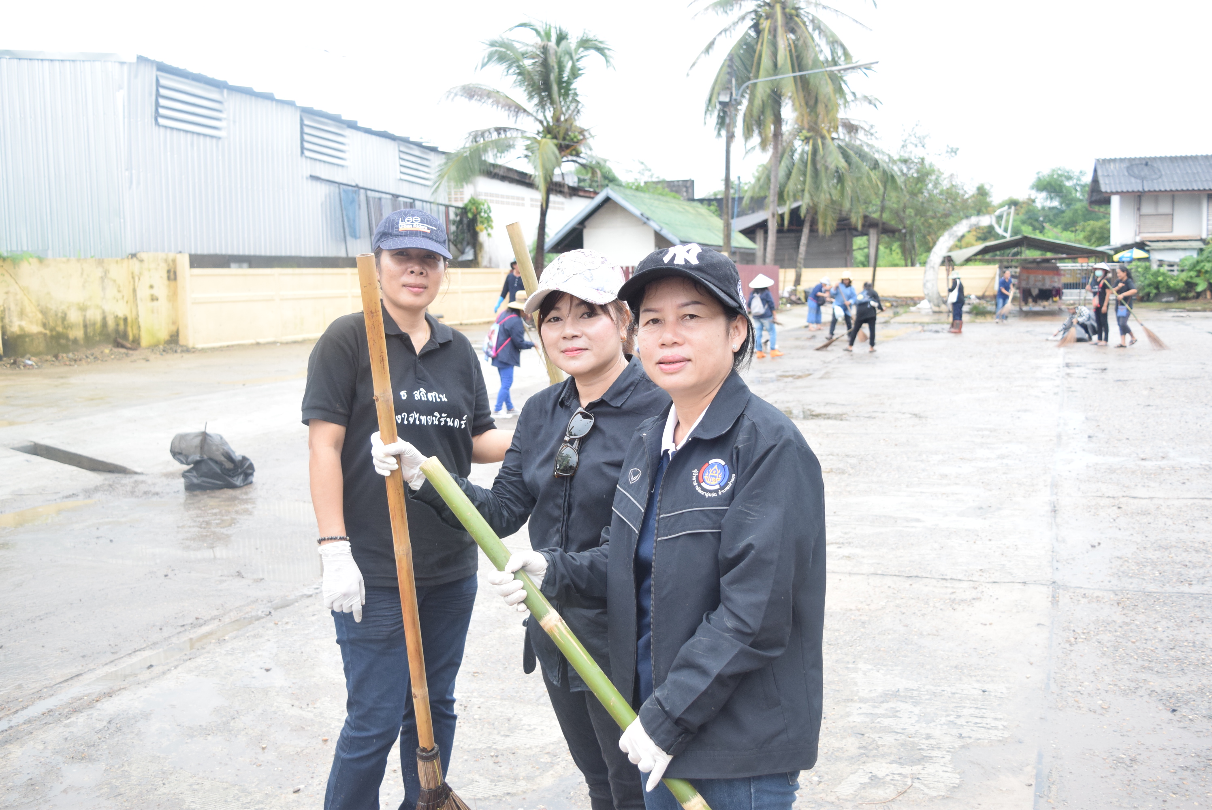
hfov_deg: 57.2
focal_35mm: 33
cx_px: 606
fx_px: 1112
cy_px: 405
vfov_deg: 40.0
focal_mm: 22
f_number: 3.8
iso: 800
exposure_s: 1/640
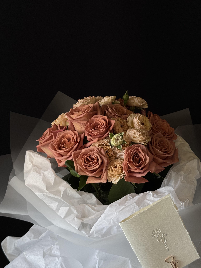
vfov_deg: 36.2
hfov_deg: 27.5
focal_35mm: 53
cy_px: 134
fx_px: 410
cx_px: 102
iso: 64
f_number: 1.78
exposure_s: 1/120
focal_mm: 6.76
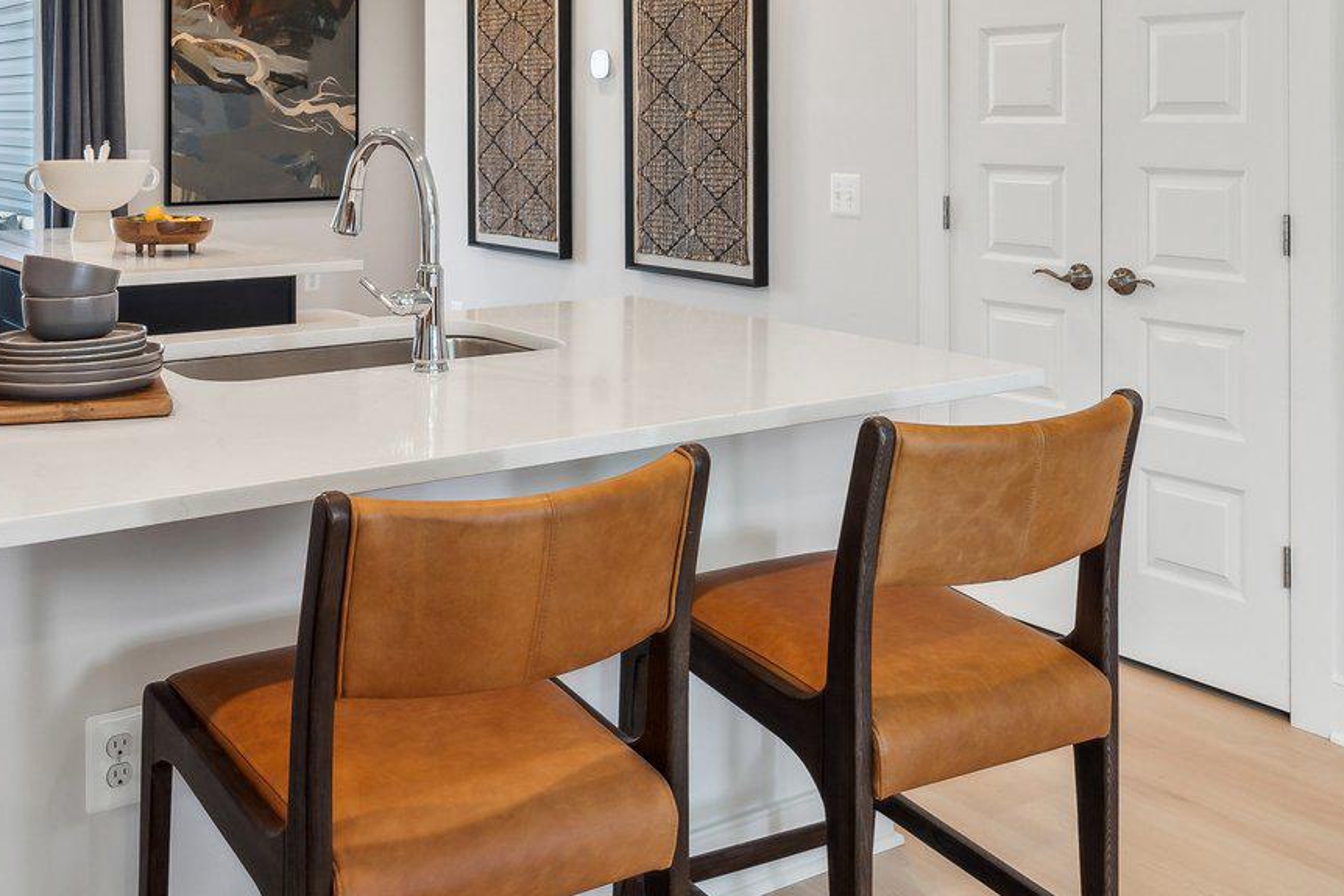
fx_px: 1419
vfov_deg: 33.2
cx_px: 432
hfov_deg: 49.7
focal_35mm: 38
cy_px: 90
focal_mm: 16
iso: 200
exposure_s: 1/6
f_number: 8
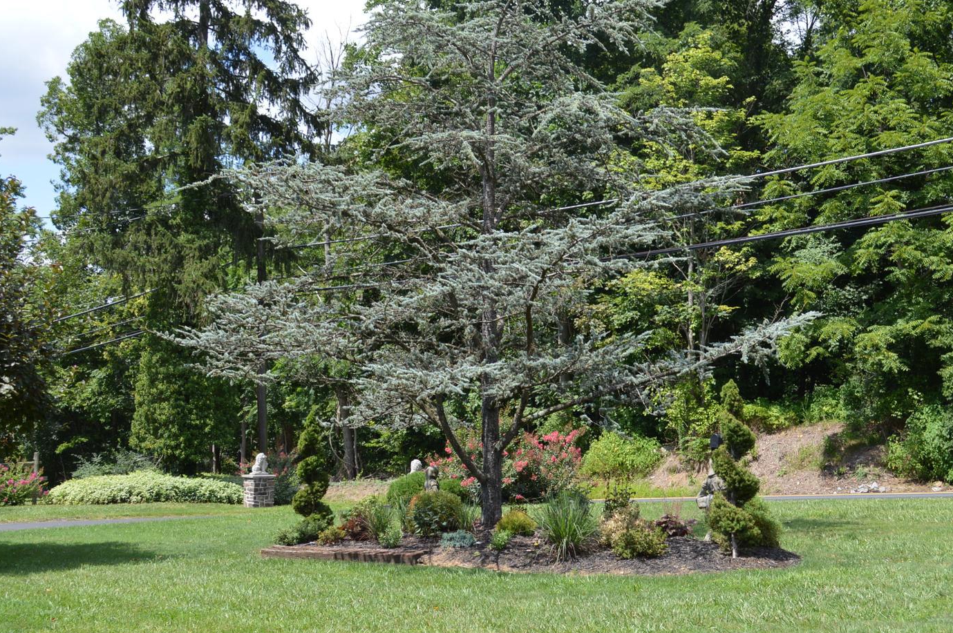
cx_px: 549
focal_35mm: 49
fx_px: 1296
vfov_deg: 27.5
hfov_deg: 40.3
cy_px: 314
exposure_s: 1/200
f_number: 7.1
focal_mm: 22
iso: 100
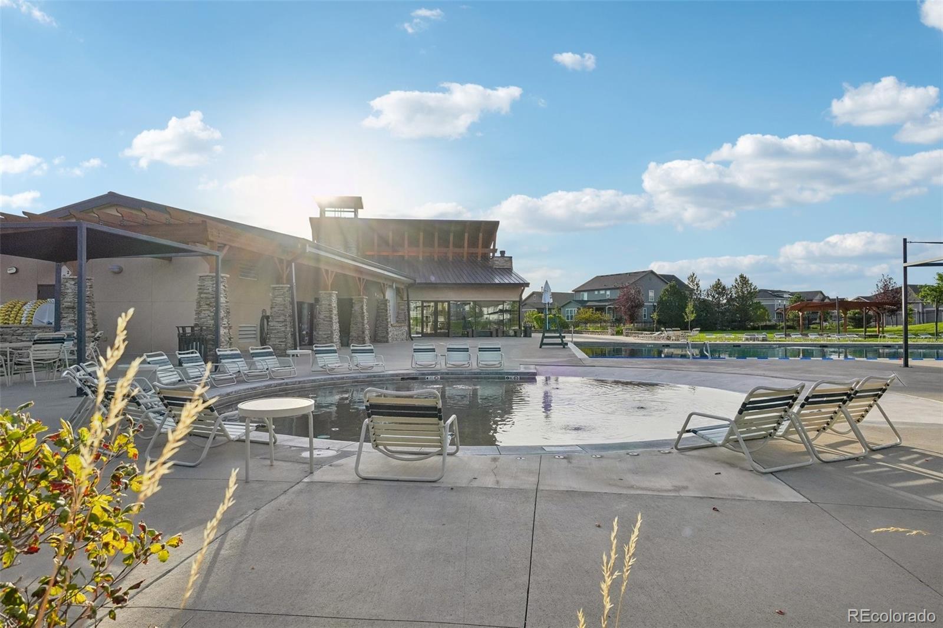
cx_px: 472
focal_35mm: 21
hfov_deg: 81.2
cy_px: 314
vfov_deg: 59.5
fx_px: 550
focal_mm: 14
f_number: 8
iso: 400
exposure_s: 1/1250
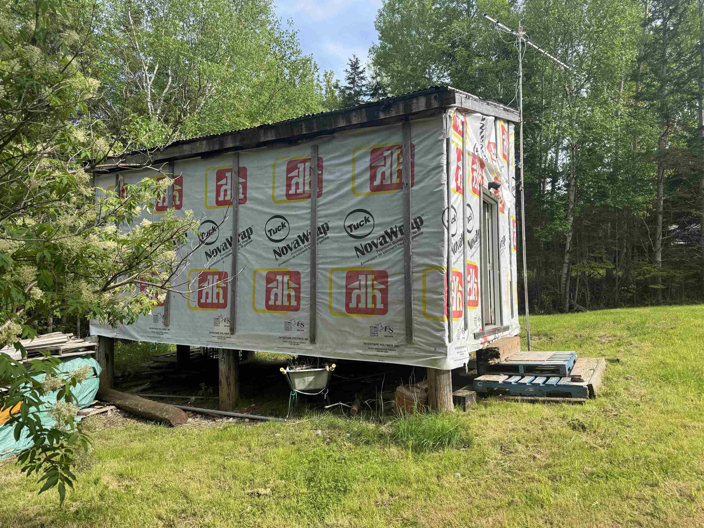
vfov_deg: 56.8
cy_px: 264
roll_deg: +0.1
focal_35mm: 24
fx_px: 488
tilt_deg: +3.4
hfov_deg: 71.6
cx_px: 352
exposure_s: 1/1425
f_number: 1.78
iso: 80
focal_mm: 6.76
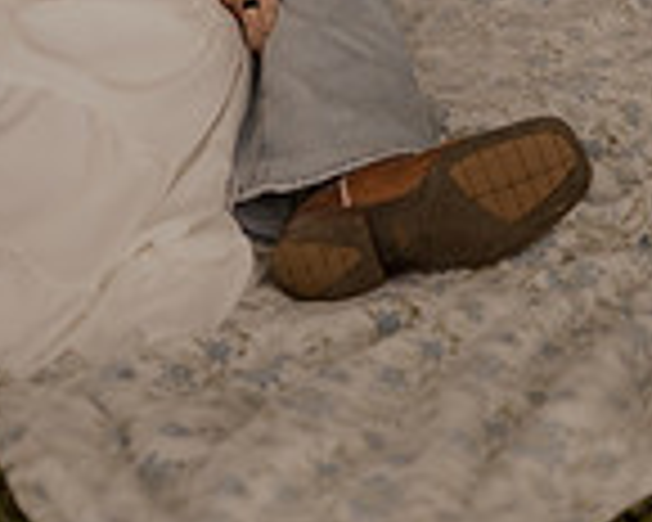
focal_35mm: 187
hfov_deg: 10.3
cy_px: -288
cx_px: 162
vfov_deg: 8.1
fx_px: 3608
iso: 200
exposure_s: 1/1000
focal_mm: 50
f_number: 1.4
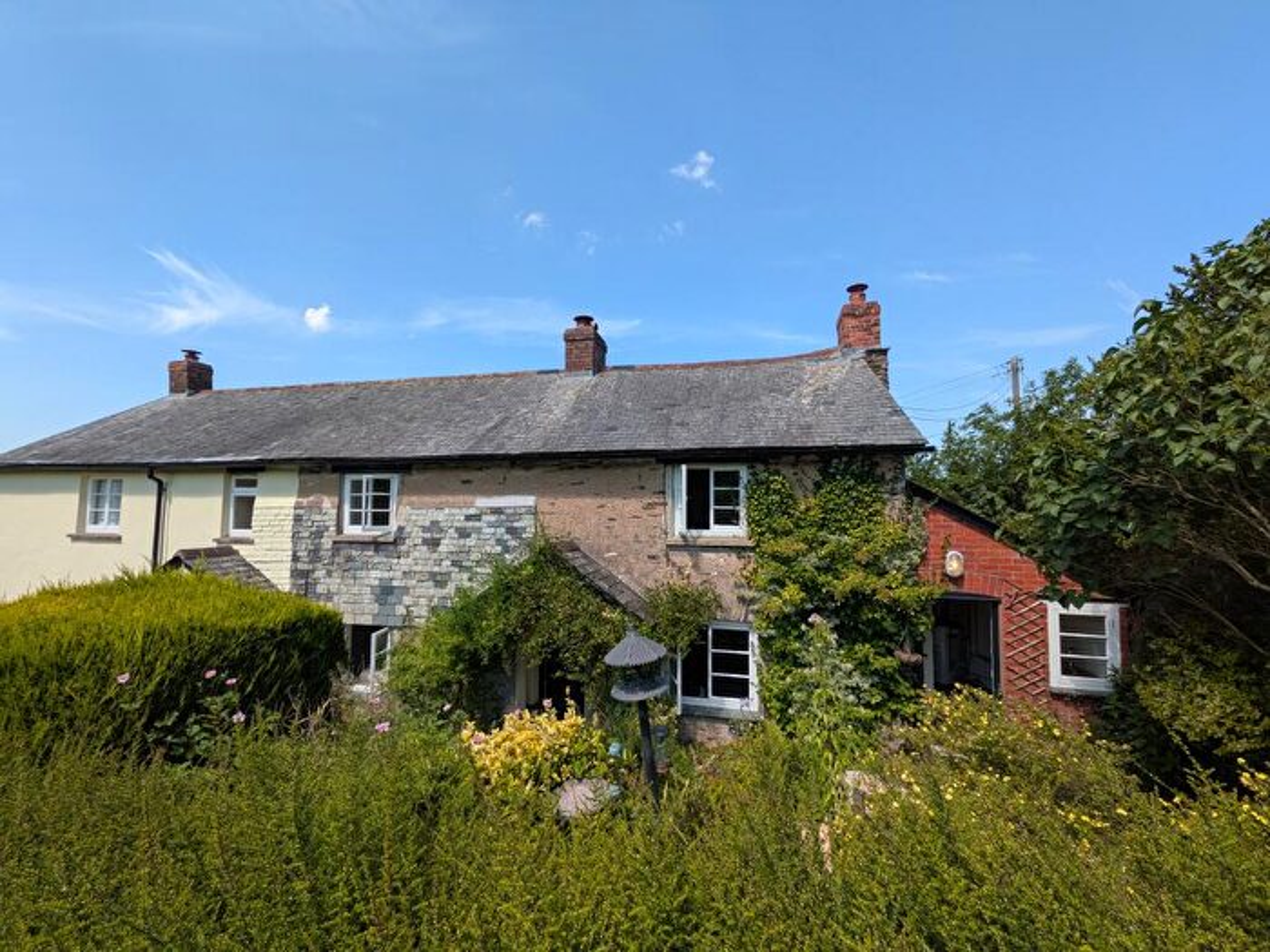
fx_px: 514
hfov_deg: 102.1
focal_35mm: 14
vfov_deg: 85.7
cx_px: 635
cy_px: 476
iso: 51
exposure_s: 1/1218
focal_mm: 1.85
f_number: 2.2
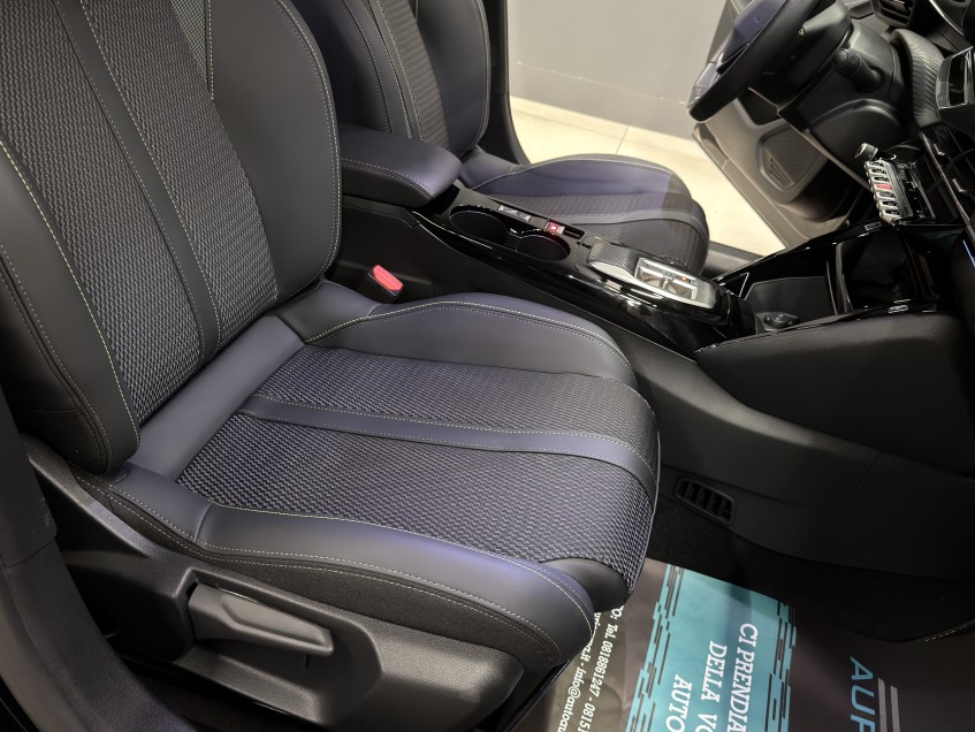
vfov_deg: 48.2
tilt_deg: -32.3
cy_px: 329
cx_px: 471
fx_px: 817
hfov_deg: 61.6
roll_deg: -12.2
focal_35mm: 29
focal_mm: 6.76
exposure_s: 1/25
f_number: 1.78
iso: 640
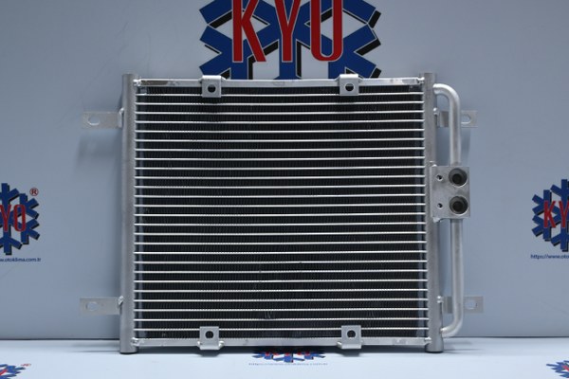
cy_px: 190
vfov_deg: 29.9
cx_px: 284
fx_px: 711
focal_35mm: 45
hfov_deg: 43.6
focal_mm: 30
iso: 500
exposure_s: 1/50
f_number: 4.8
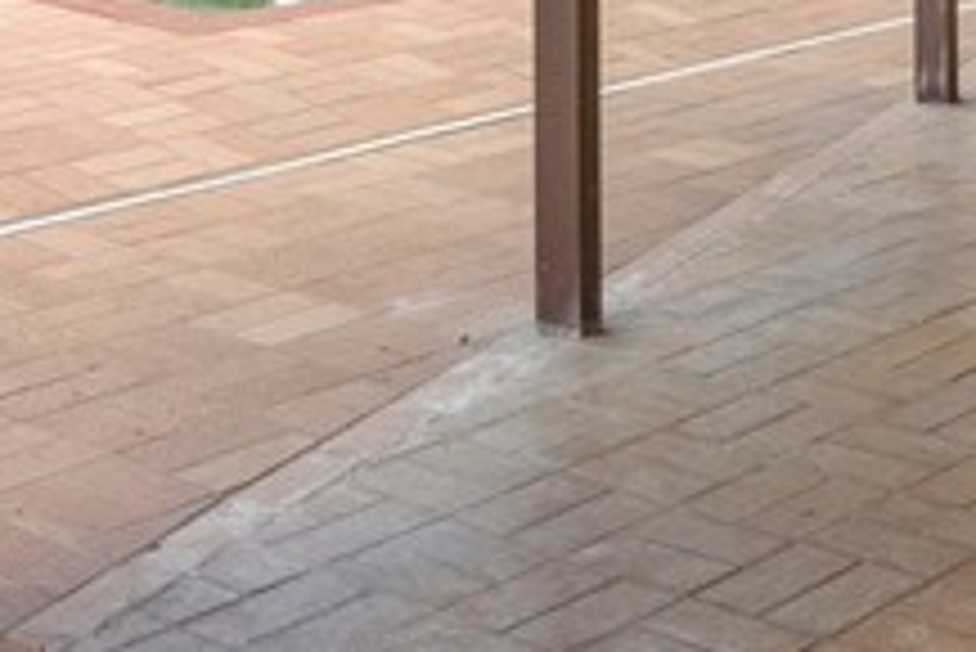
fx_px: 2442
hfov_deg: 22.1
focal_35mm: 90
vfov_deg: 14.0
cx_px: 882
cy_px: -402
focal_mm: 18
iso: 400
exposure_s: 1/13
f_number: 8
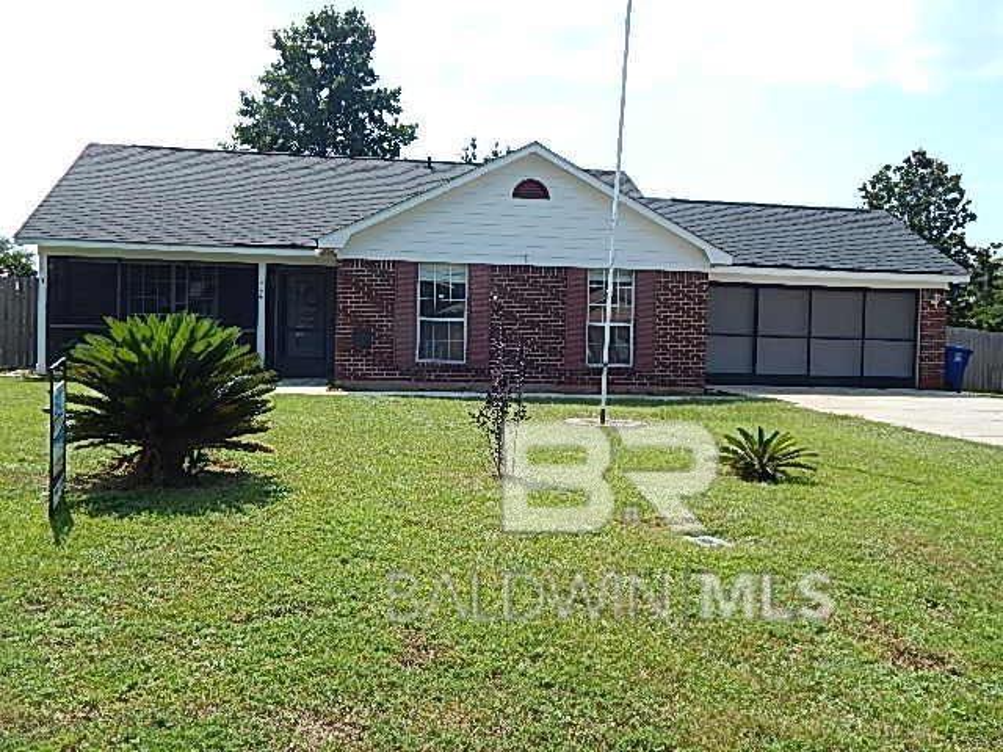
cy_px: 376
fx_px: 1014
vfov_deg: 40.7
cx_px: 502
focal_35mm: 35
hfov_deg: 52.6
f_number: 3.3
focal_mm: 6.1
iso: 125
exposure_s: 1/1000
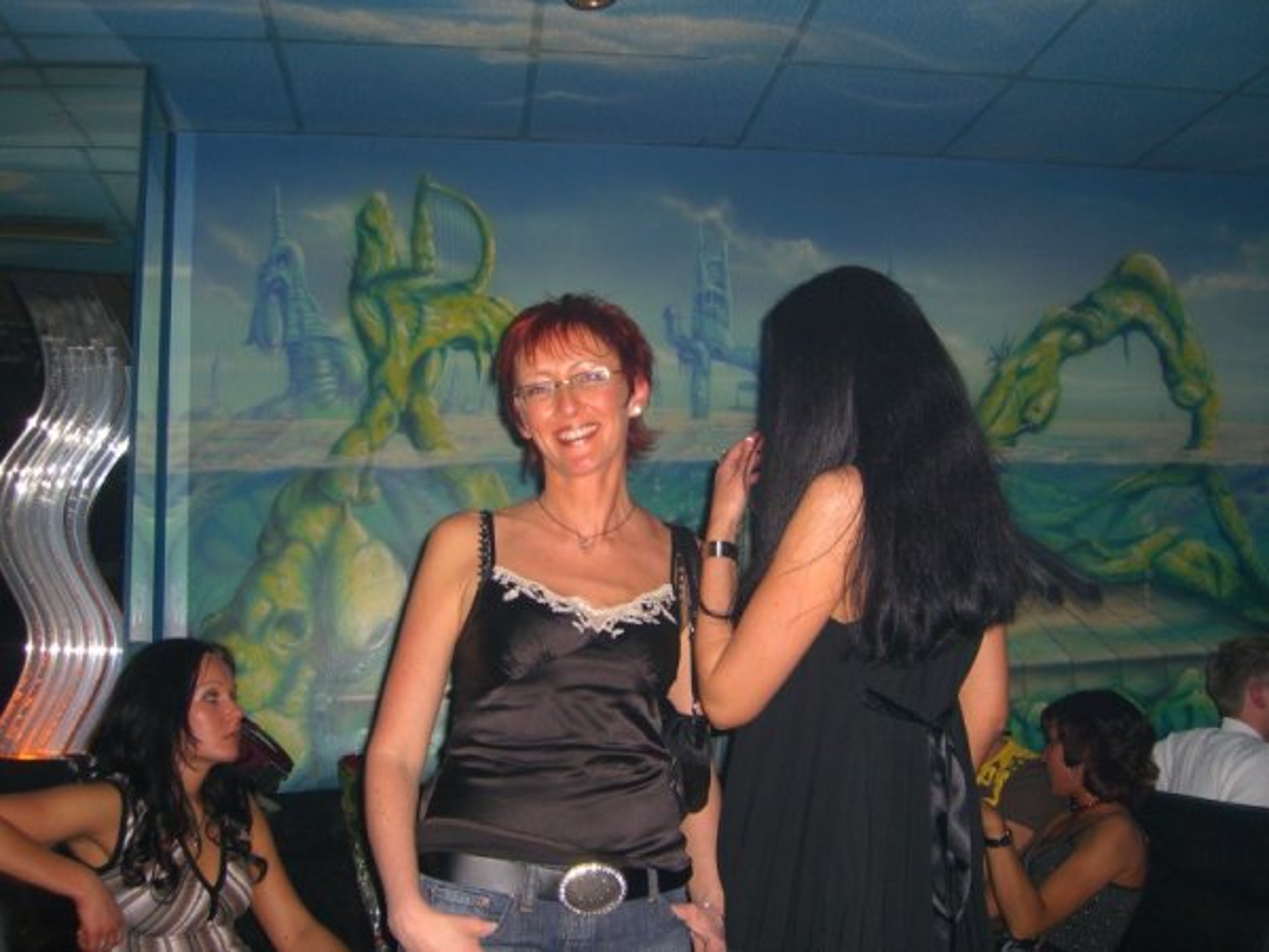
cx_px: 634
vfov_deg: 37.7
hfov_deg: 49.0
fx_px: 1393
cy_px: 476
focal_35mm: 38
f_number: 2.8
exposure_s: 1/60
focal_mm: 7.9
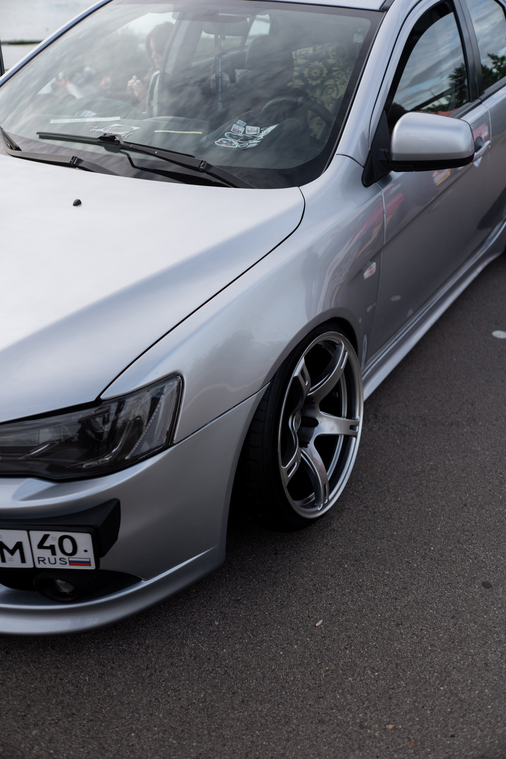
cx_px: 253
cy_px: 380
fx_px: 738
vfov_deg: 54.4
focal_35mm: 35
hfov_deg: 37.9
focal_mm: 35
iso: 100
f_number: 2.2
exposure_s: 1/1000
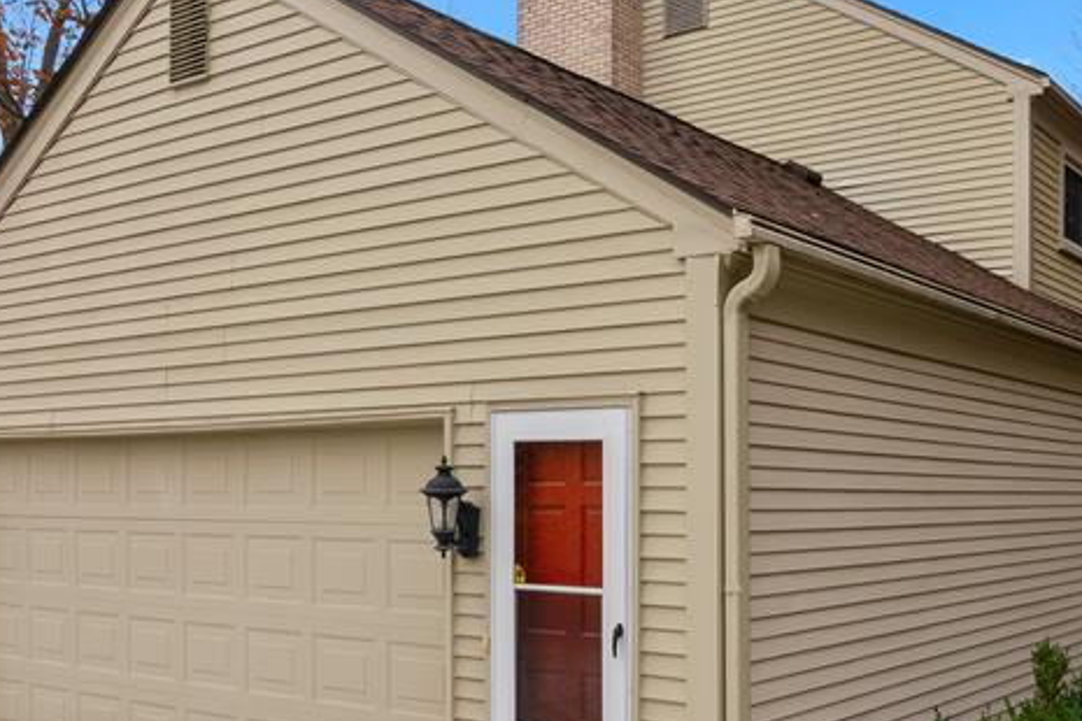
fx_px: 1984
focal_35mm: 66
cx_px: 826
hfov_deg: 30.0
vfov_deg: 20.6
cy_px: 394
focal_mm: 30
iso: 320
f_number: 9
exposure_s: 1/400
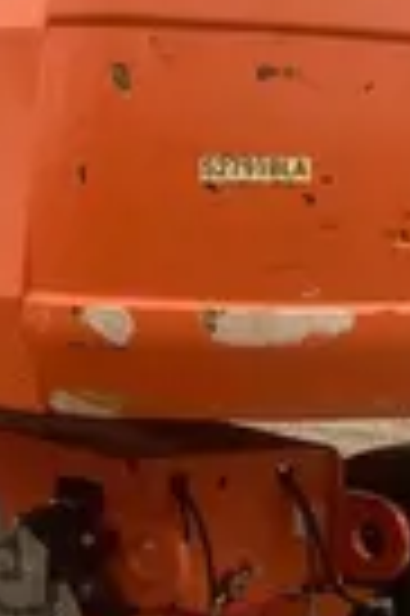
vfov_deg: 17.4
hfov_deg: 10.4
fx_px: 2004
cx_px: -496
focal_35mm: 117
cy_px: 164
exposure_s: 1/129
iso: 20
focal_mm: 3.99
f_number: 1.8
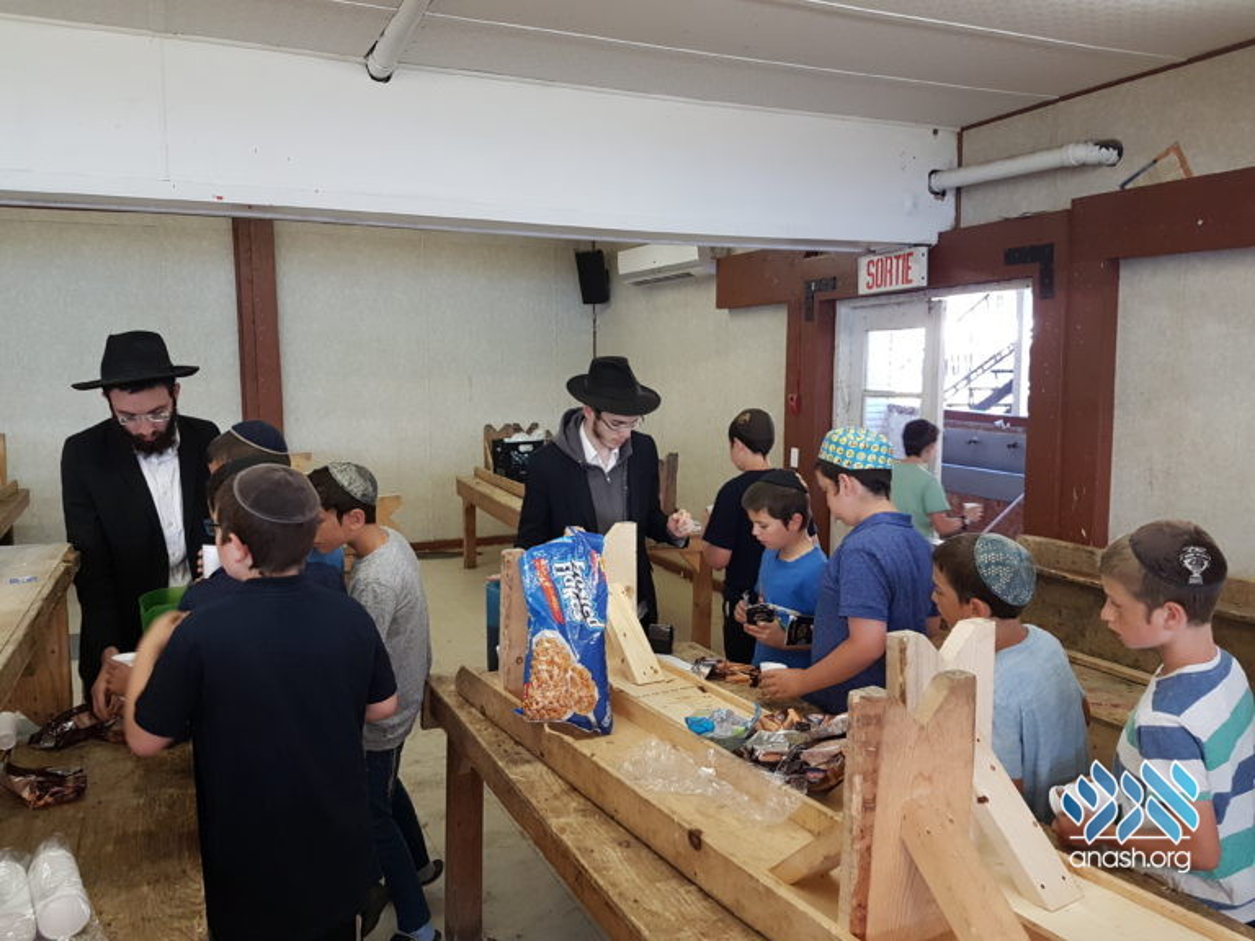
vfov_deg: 53.1
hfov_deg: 67.3
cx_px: 628
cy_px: 470
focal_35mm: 26
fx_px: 943
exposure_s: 1/60
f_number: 1.7
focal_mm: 4.2
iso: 125
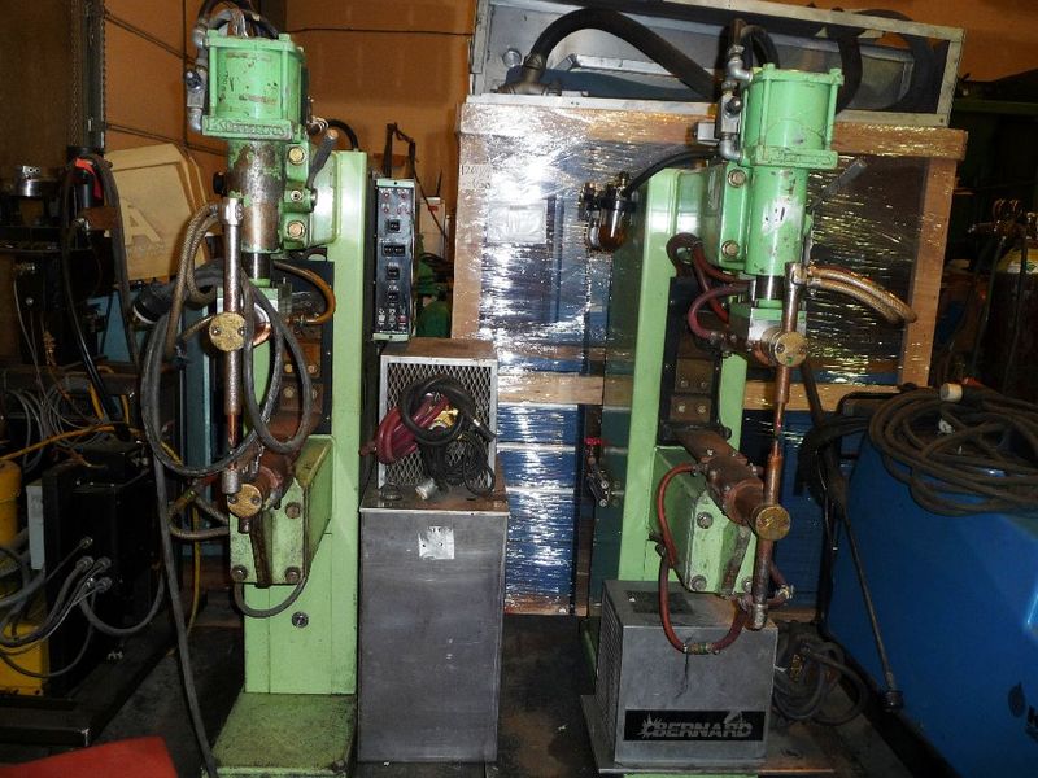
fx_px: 900
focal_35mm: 30
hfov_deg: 60.0
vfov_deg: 46.8
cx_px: 519
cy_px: 389
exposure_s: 1/30
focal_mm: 5
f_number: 3.4
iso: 100
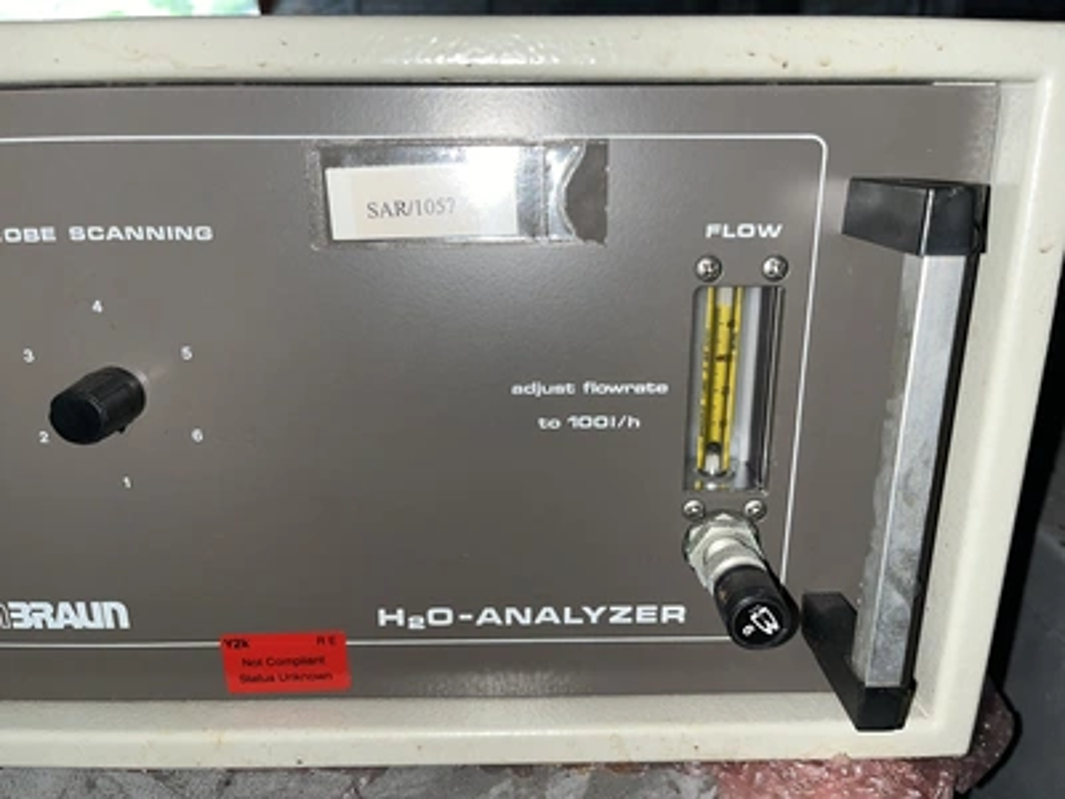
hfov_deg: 67.3
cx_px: 532
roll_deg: -1.1
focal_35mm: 26
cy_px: 400
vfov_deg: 53.1
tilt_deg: -19.9
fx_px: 800
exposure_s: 1/59
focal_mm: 5.1
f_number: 1.6
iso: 32
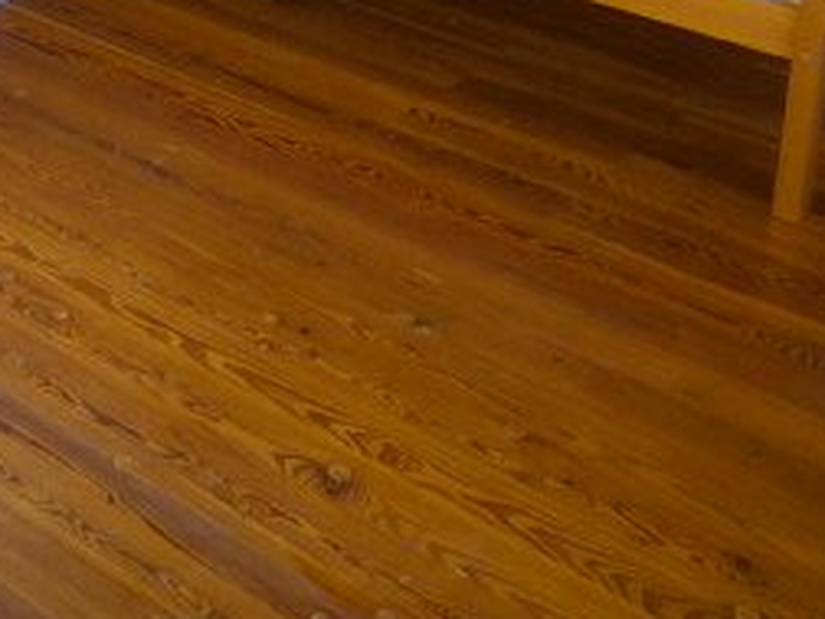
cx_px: -20
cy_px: -154
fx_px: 1573
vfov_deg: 20.6
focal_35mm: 66
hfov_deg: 27.5
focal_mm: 4.7
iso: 125
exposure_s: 1/30
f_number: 2.8
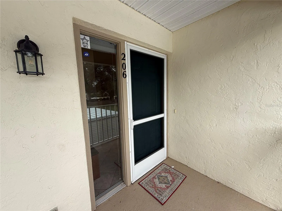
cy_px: 106
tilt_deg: -7.5
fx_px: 114
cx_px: 141
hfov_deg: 102.1
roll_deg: +2.2
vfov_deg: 85.7
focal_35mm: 14
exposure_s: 1/260
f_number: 2.2
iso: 50
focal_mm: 2.22
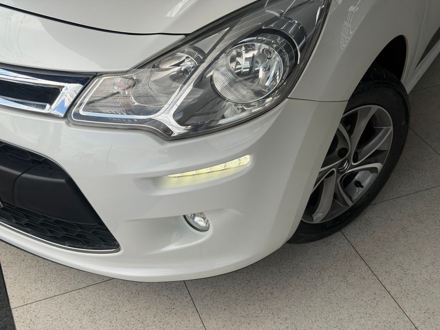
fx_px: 610
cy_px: 165
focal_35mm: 48
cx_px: 220
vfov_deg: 30.3
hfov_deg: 39.7
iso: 64
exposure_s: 1/1484
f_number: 1.78
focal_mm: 6.76
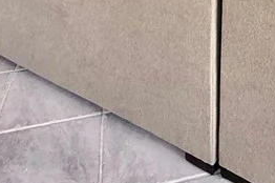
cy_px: -197
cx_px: 246
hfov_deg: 33.3
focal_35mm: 57
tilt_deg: +0.3
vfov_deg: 16.8
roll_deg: -0.3
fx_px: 435
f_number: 2.2
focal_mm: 2.22
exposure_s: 1/60
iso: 250
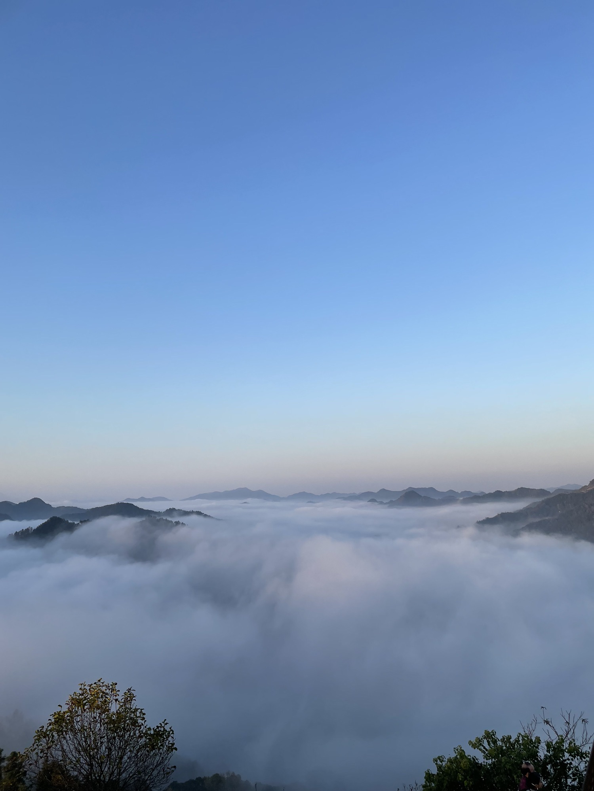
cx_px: 297
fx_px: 595
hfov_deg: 53.1
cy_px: 396
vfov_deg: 67.3
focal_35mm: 26
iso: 32
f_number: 1.6
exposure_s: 1/1531
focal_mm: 4.2
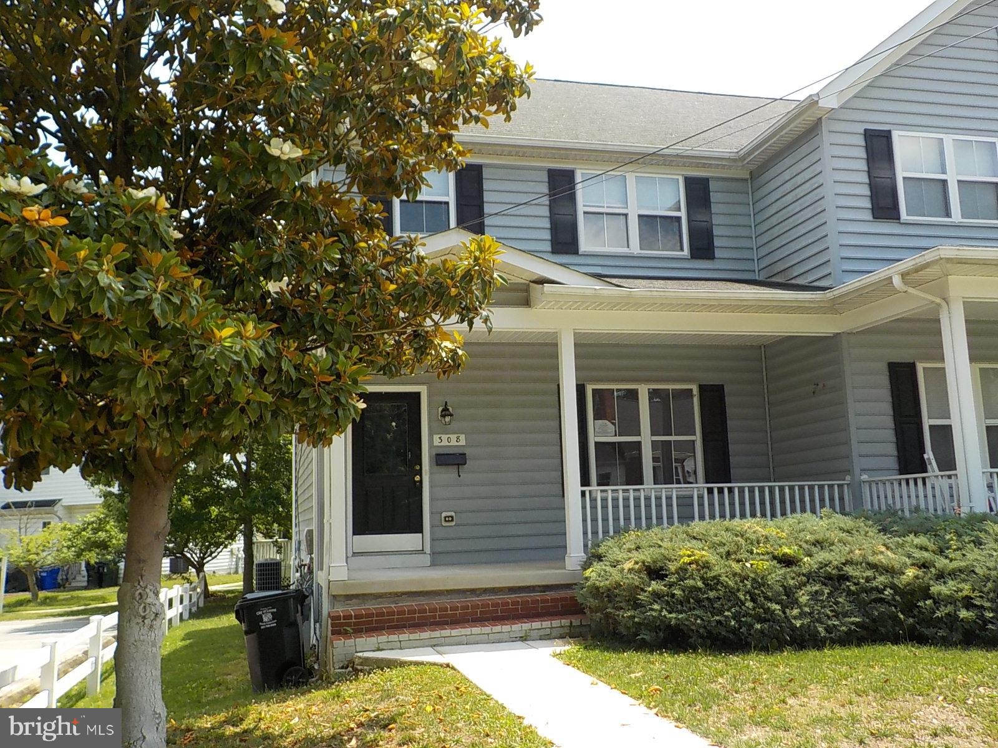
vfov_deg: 46.8
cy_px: 374
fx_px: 865
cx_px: 499
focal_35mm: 30
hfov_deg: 60.0
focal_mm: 4.1
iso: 125
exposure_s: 1/500
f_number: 3.3
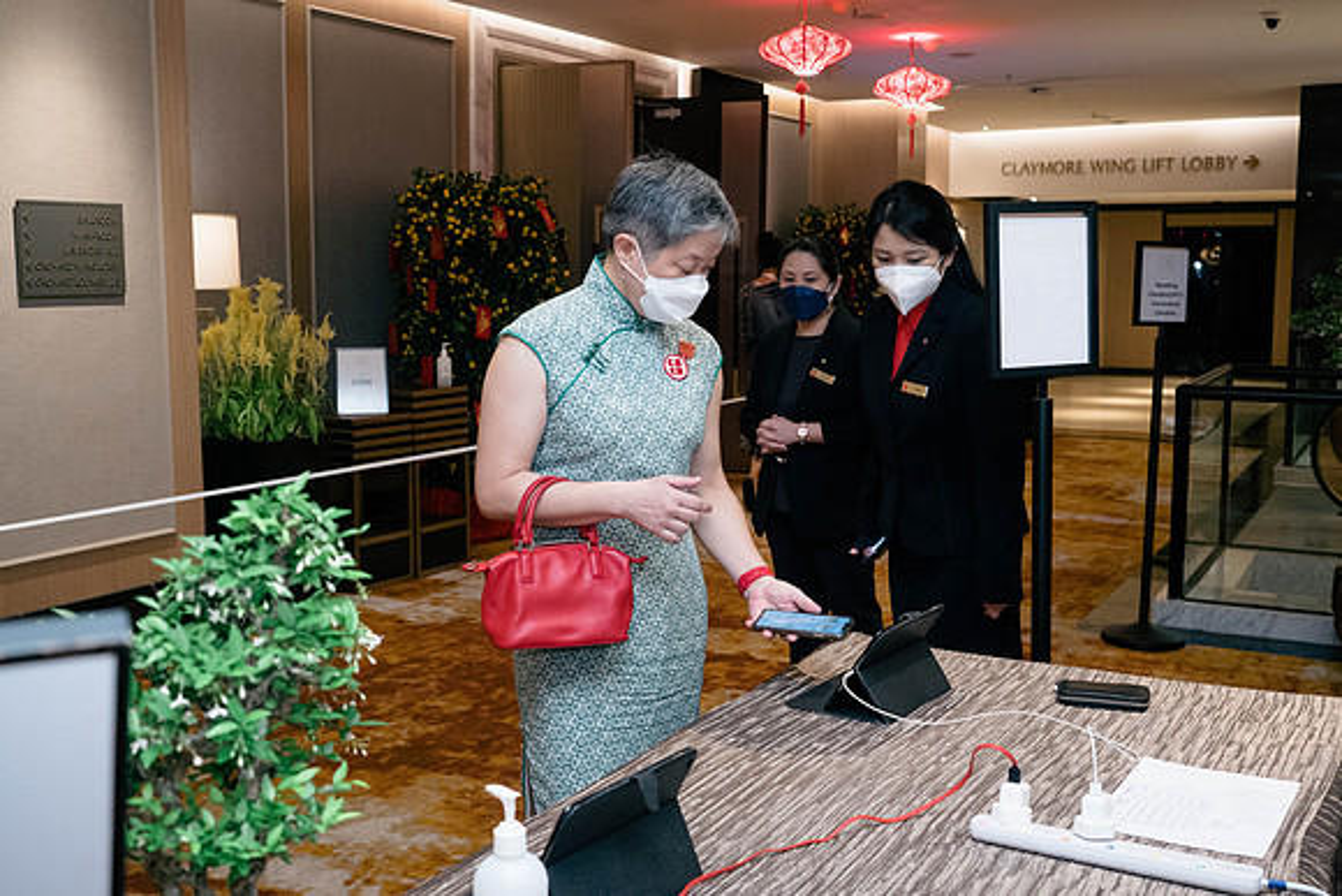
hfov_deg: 47.9
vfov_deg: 33.0
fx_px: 1512
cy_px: 448
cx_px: 671
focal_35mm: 41
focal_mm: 19
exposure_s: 1/80
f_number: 2.8
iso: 1000
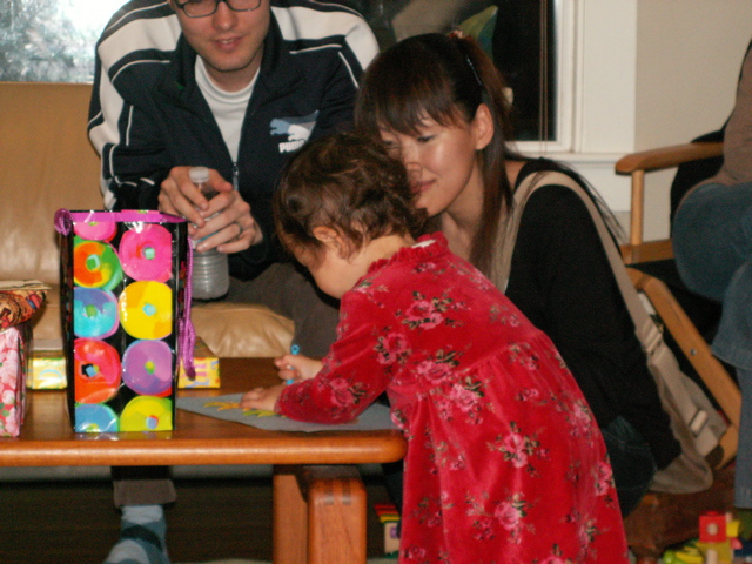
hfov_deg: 18.7
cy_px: 282
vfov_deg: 14.1
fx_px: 2281
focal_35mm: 105
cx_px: 376
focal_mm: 17.16
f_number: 3.5
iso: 160
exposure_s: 1/40
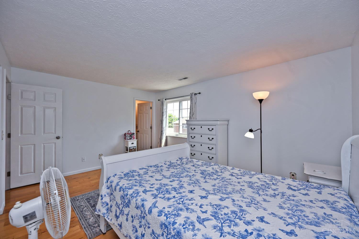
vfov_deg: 81.2
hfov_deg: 104.3
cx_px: 180
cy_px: 120
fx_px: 140
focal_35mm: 14
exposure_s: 1/125
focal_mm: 14
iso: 160
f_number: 5.6
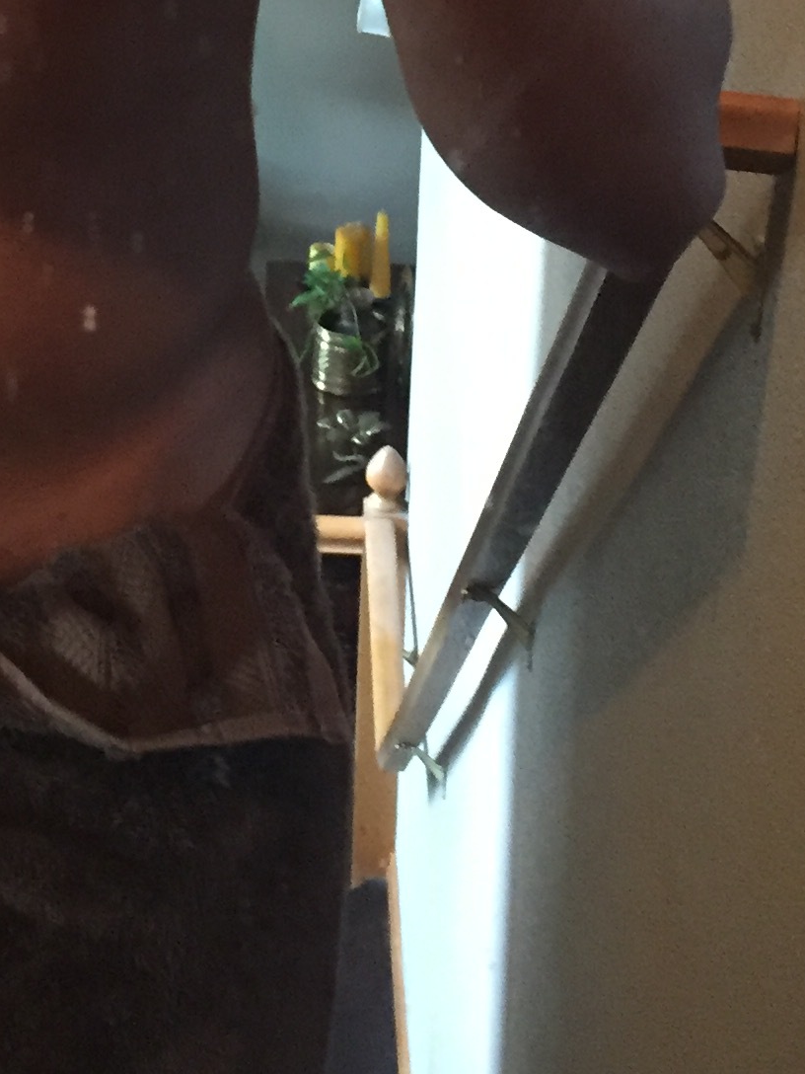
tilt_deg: -12.8
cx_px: 181
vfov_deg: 21.5
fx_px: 2698
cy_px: -79
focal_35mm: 87
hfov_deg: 16.9
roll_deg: -0.5
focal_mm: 4.15
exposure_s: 1/15
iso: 500
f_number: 2.2
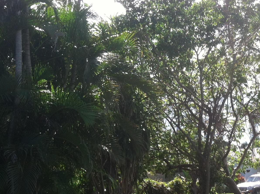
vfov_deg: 18.7
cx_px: 216
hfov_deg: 25.2
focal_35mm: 76
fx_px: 570
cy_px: 201
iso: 80
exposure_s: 1/484
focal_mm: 3.85
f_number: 2.8
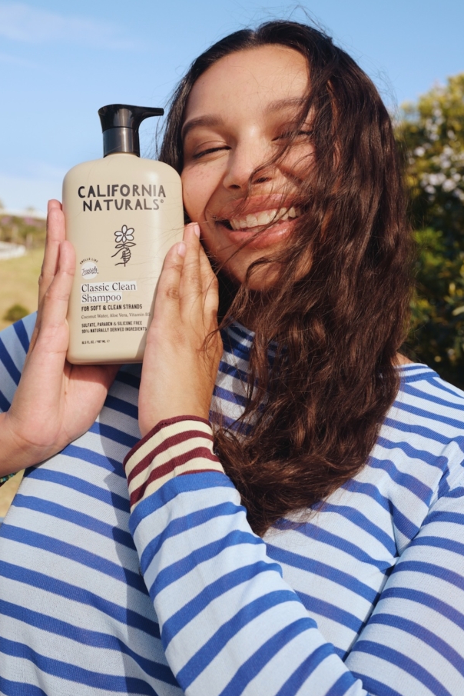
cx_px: 249
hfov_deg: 31.2
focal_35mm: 43
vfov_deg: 45.4
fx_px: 831
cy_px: 312
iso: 400
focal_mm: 38
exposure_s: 1/640
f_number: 8
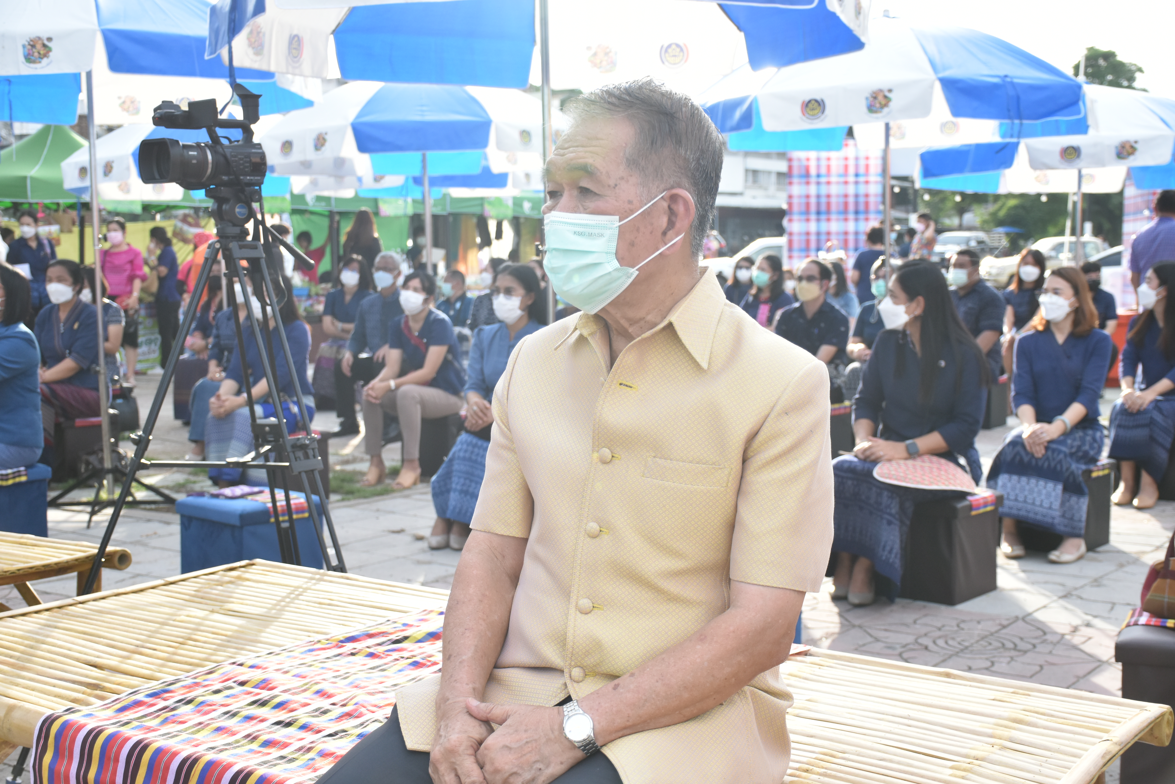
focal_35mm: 48
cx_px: 588
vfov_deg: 28.1
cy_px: 392
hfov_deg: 41.1
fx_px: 1567
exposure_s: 1/1000
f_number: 4
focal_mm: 32
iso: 720
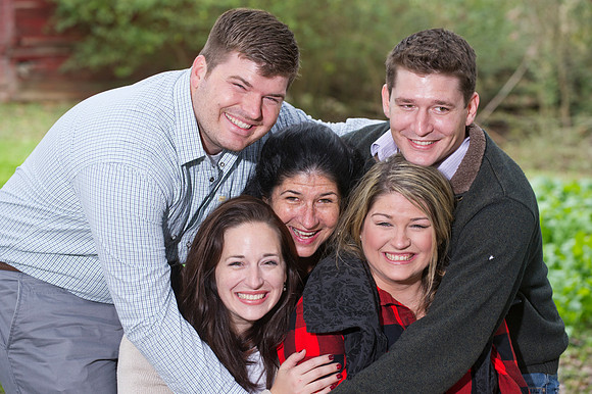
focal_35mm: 120
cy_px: 197
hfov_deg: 17.1
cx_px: 296
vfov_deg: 11.4
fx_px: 1972
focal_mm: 120
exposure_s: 1/100
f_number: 5
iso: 800
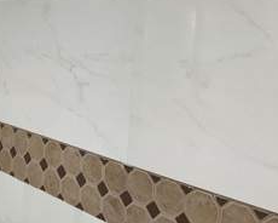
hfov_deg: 30.1
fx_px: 485
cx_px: 12
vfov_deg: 25.5
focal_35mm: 59
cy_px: 55
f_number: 1.8
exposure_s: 1/75
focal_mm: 3
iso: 64
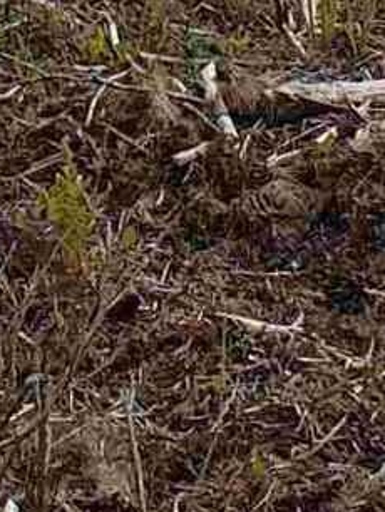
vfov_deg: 7.1
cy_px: -778
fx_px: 3865
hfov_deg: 5.6
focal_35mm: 261
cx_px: -365
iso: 50
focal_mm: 4.3
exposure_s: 1/1616
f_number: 2.4
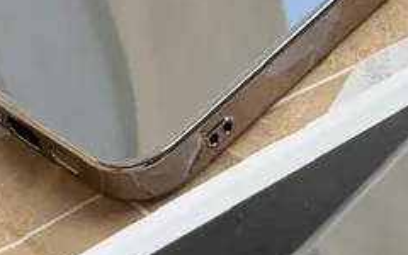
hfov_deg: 6.8
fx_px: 3403
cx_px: 373
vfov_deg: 4.3
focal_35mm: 306
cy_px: -139
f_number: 2.8
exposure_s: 1/99
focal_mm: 9
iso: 50
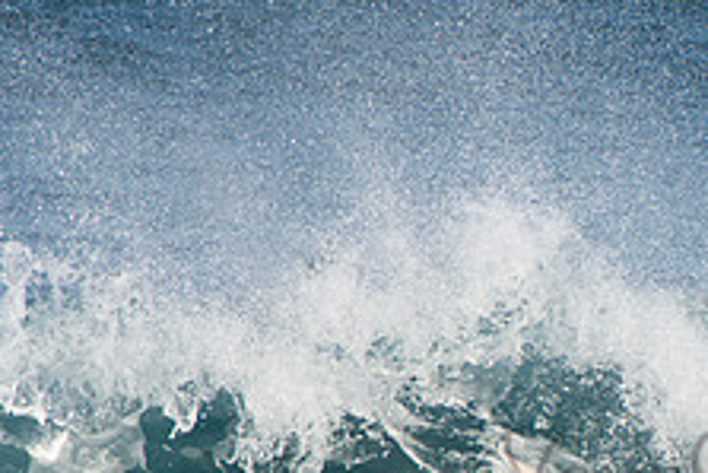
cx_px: 829
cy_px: 452
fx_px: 30659
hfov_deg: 1.3
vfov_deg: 0.9
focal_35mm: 1558
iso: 200
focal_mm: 400
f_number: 5.6
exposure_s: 1/1000
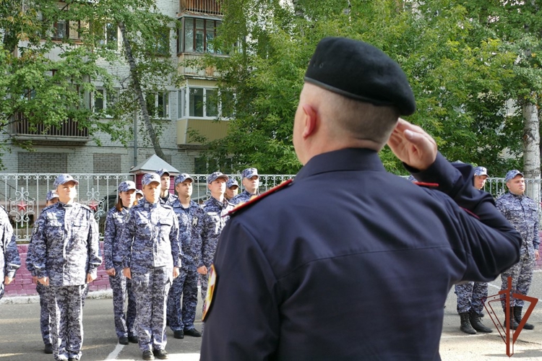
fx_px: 602
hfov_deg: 48.5
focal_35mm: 40
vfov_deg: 33.4
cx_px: 271
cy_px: 180
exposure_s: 1/125
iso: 125
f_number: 3.1
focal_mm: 14.5
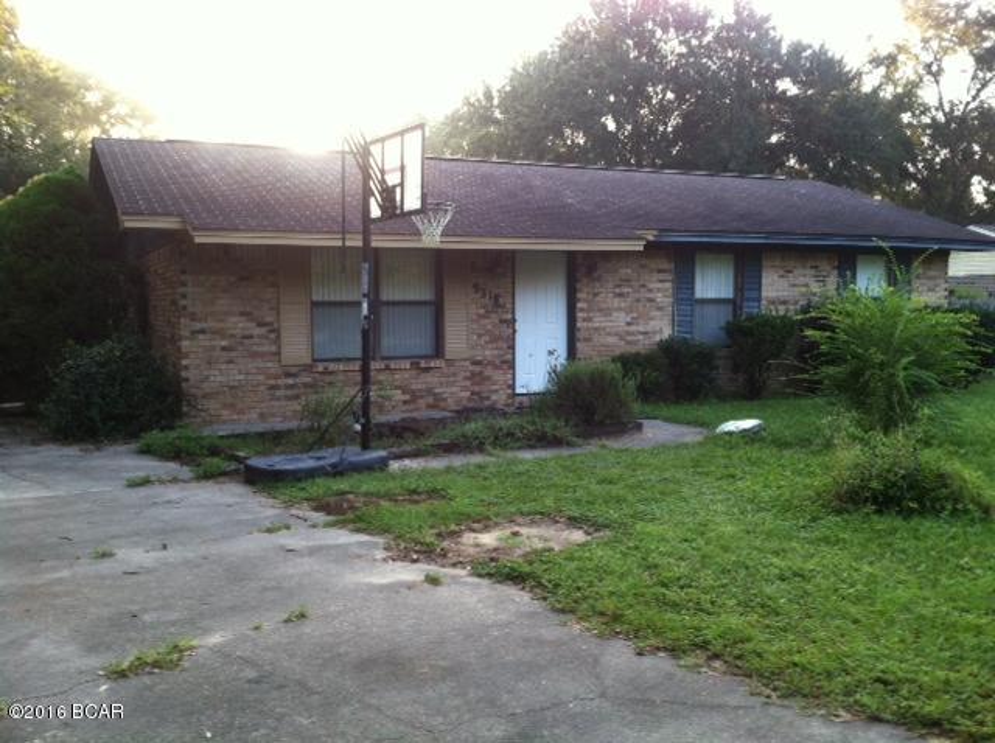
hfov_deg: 52.7
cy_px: 372
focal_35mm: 35
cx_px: 498
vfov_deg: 40.6
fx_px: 1005
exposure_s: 1/60
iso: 80
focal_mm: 3.85
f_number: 2.8
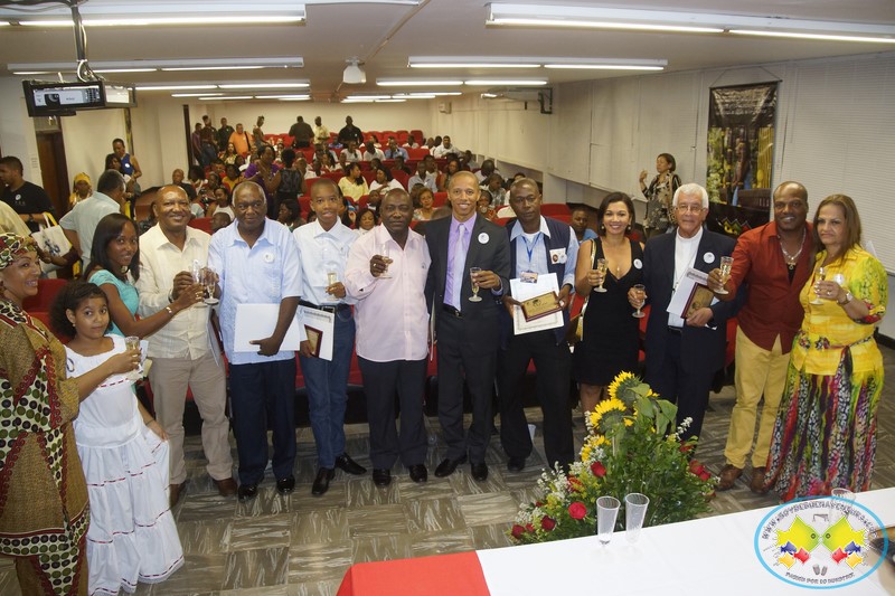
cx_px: 448
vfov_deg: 47.9
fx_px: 671
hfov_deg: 67.4
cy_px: 298
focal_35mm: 27
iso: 800
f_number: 4.5
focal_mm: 18
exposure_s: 1/50
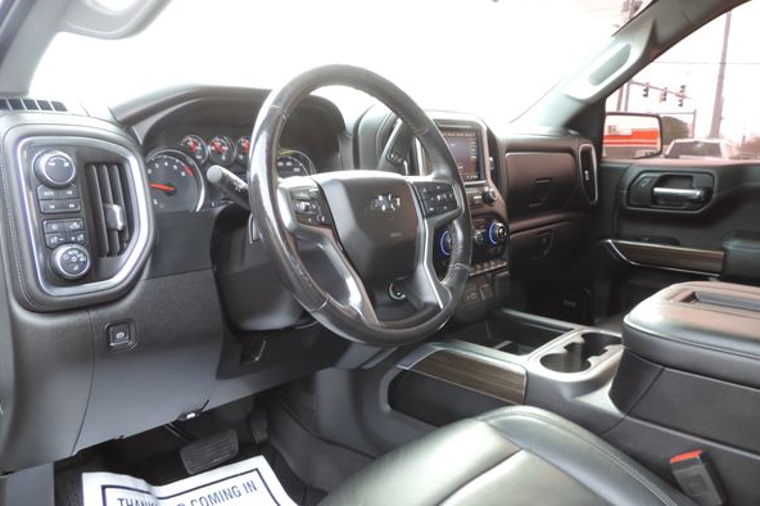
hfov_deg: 67.3
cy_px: 280
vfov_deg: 47.8
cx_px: 404
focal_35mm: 27
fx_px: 570
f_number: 3
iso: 140
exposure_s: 1/30
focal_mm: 4.3
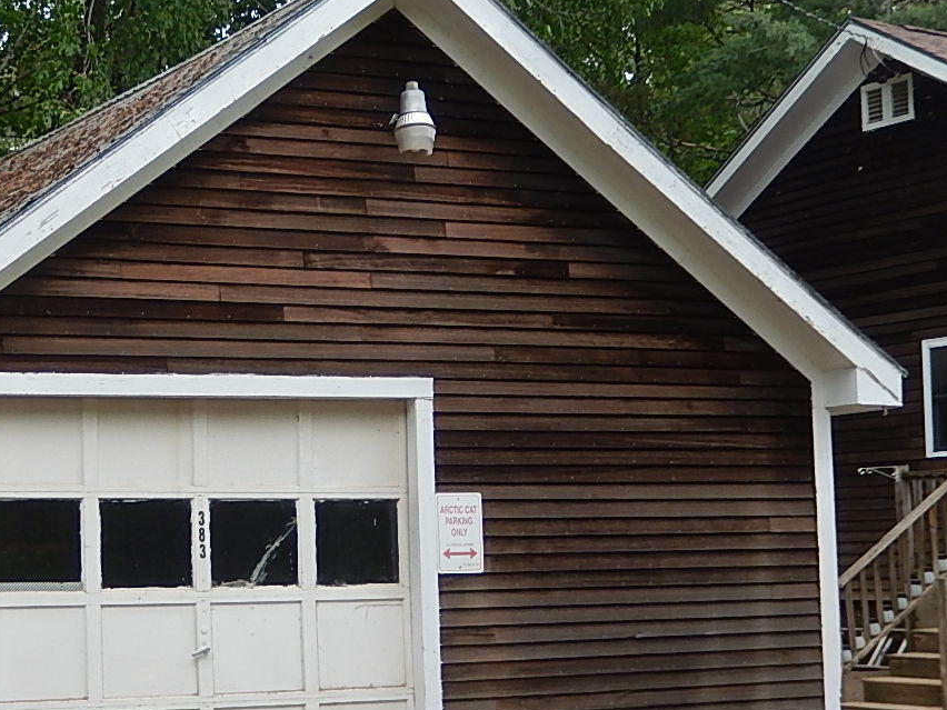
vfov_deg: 19.1
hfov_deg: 25.0
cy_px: 450
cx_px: 202
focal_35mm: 77
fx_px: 2107
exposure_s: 1/320
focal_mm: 7.3
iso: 125
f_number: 4.2
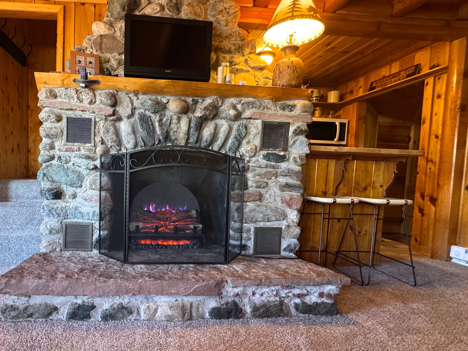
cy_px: 192
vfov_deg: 68.5
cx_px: 164
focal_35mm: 19
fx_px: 257
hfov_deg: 82.4
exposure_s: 1/60
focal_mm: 2.22
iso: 800
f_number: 2.2
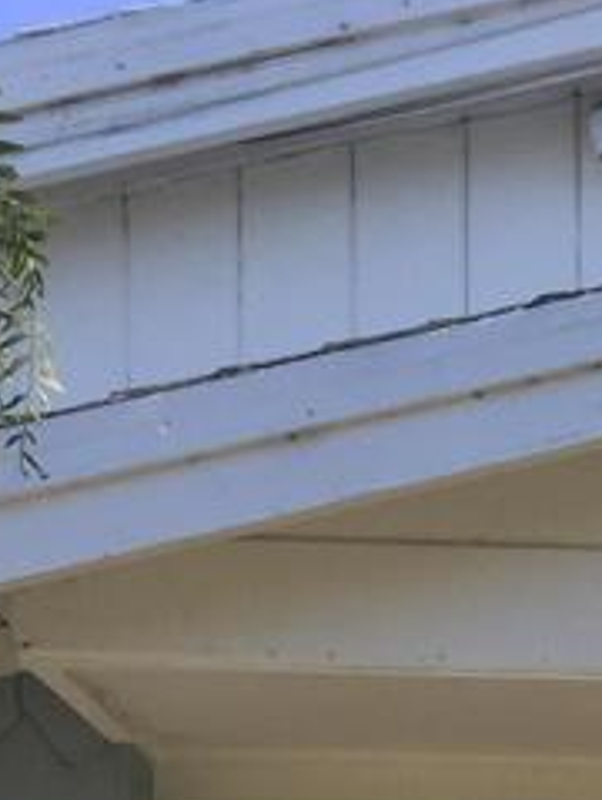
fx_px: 2868
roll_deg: +0.3
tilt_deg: -3.5
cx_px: 826
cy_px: 1546
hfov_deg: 11.6
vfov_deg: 13.7
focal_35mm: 124
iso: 32
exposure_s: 1/670
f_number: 2.2
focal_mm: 4.15
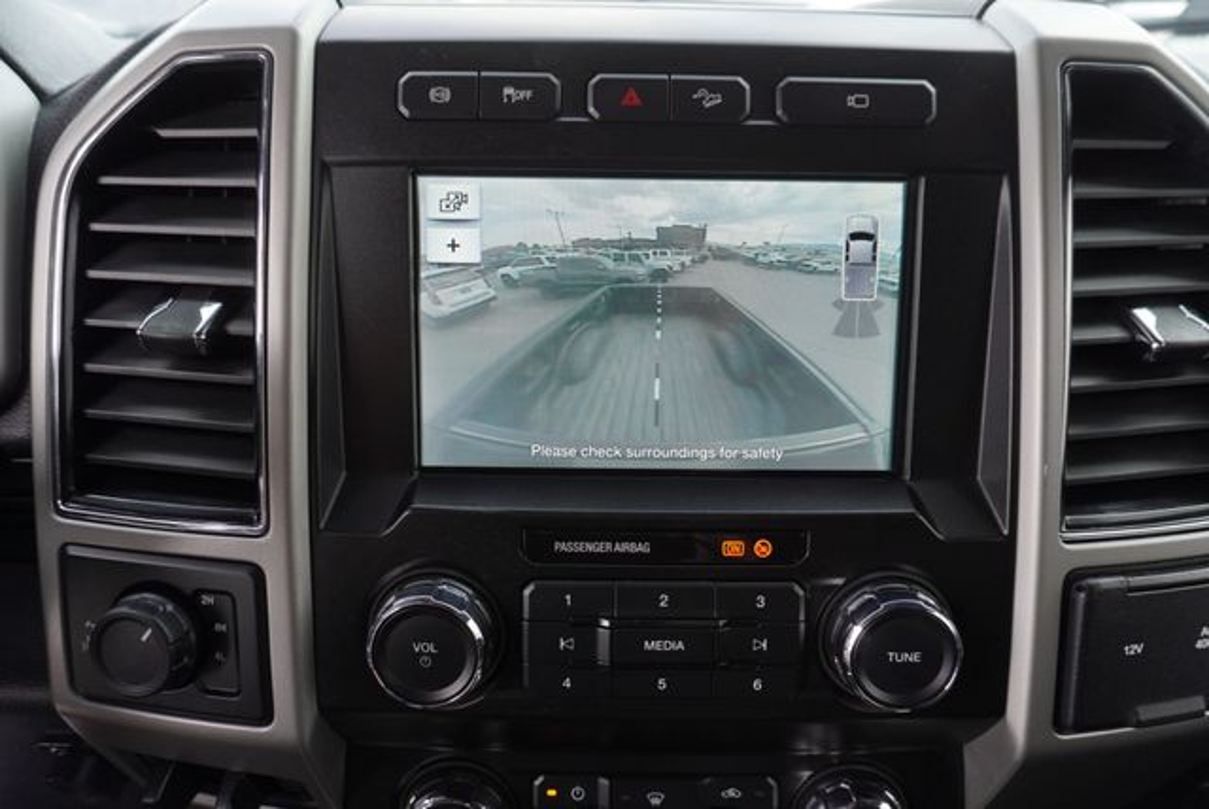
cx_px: 604
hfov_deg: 73.7
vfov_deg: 53.2
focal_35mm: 24
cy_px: 404
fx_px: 807
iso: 125
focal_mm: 16
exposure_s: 1/60
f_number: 4
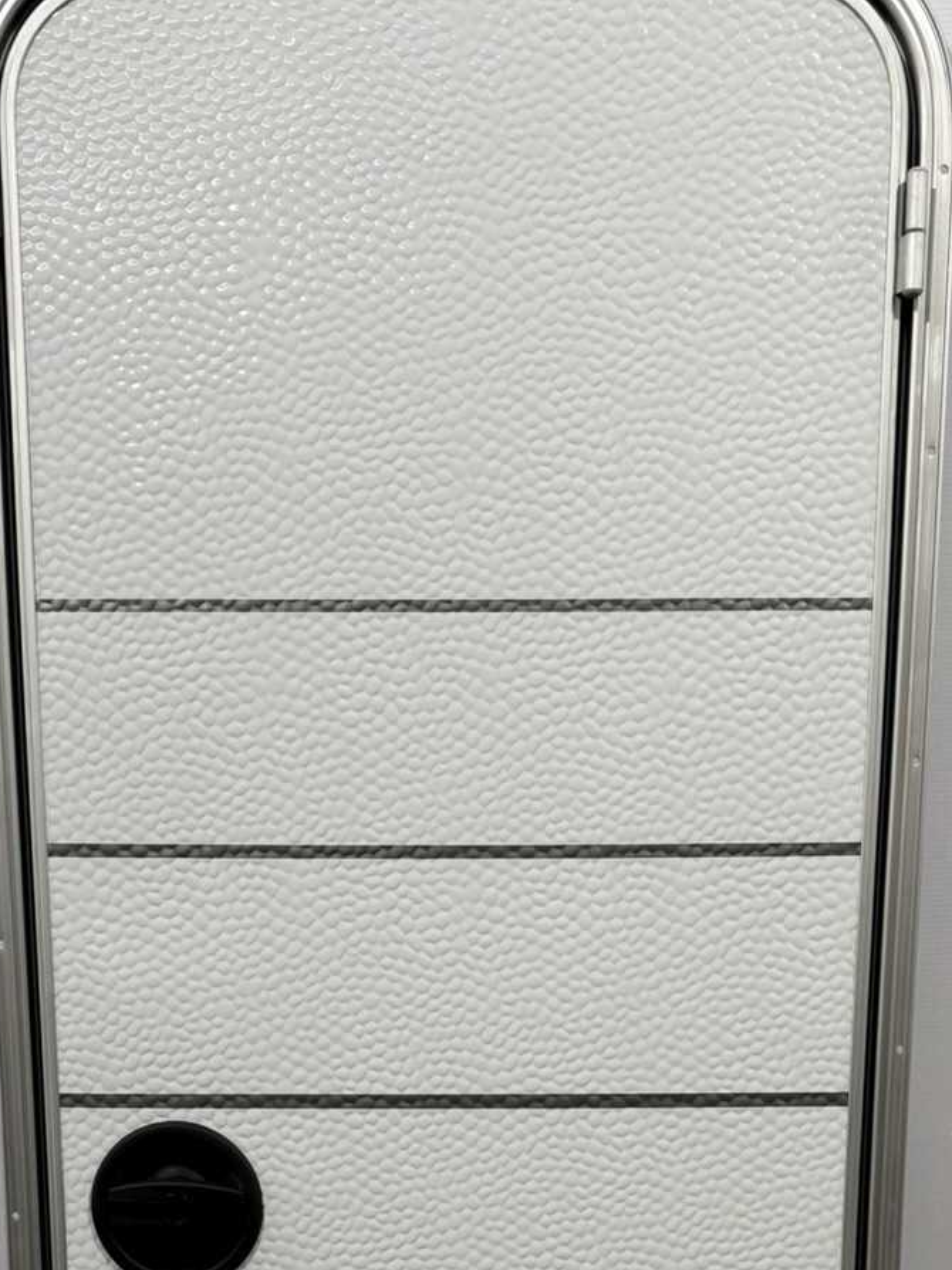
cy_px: 1317
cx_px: 455
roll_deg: -0.1
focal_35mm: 55
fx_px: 2018
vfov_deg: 31.8
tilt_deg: -13.7
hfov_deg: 26.5
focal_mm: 6.76
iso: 64
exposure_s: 1/254
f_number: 1.78
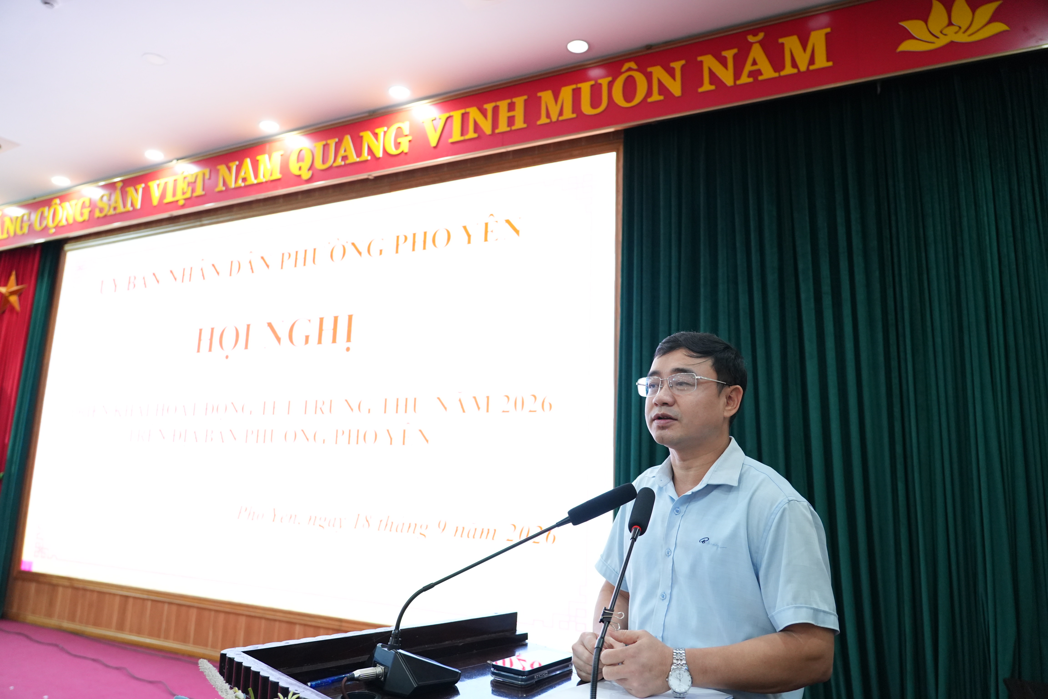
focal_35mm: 24
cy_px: 350
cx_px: 524
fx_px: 699
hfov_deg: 73.7
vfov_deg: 53.1
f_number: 4
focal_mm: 24
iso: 3200
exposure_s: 1/100
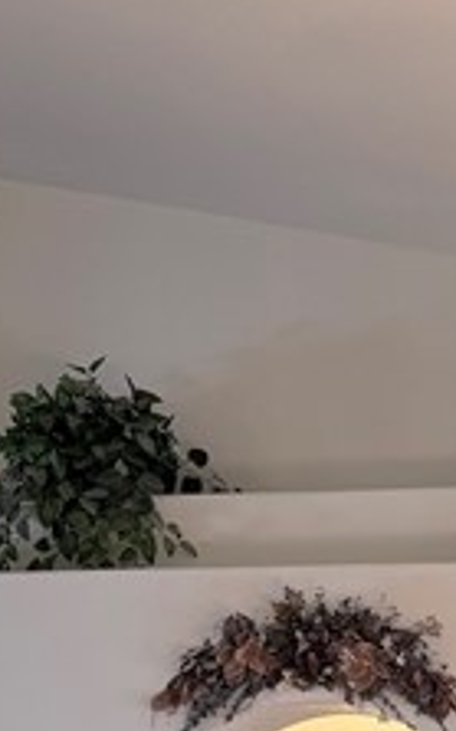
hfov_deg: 11.1
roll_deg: +0.2
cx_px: 423
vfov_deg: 16.8
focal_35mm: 117
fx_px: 2331
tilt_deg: +0.0
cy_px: 951
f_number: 1.78
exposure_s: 1/60
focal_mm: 6.76
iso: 125
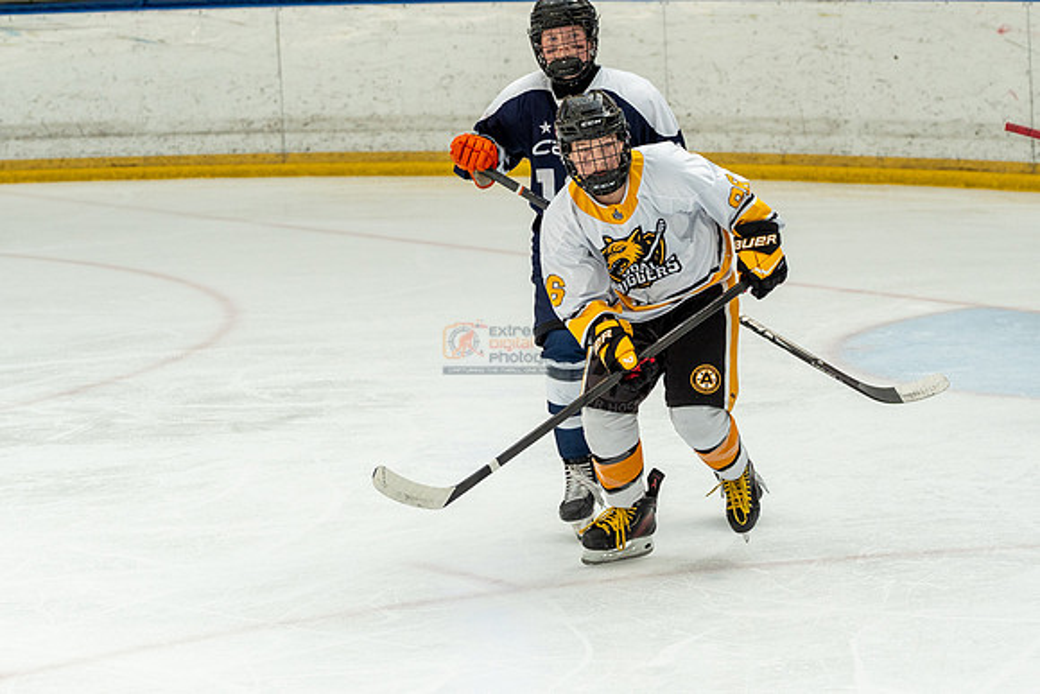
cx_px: 537
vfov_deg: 8.8
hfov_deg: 13.2
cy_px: 351
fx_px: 4508
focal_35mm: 156
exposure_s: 1/1600
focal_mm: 86
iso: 800
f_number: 3.5
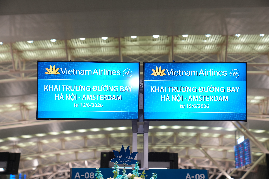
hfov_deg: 28.8
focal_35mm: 70
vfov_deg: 19.5
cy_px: 90
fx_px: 523
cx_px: 134
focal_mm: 70
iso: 640
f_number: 3.5
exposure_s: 1/160
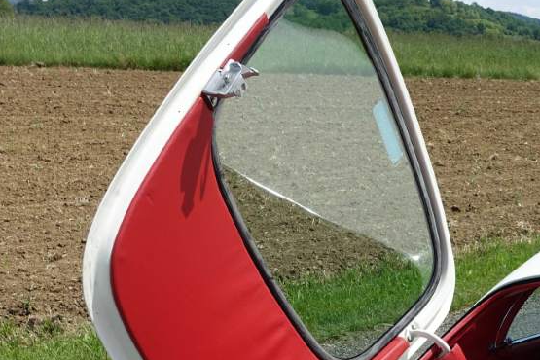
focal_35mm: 56
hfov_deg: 34.3
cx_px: 450
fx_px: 840
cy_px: 362
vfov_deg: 23.2
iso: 125
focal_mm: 9.75
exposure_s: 1/800
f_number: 5
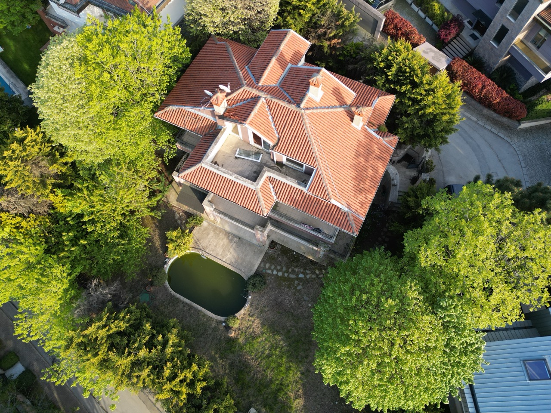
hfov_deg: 71.6
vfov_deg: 56.8
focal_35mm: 24
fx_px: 382
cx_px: 276
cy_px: 206
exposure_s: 1/400
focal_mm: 6.72
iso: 120
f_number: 1.7
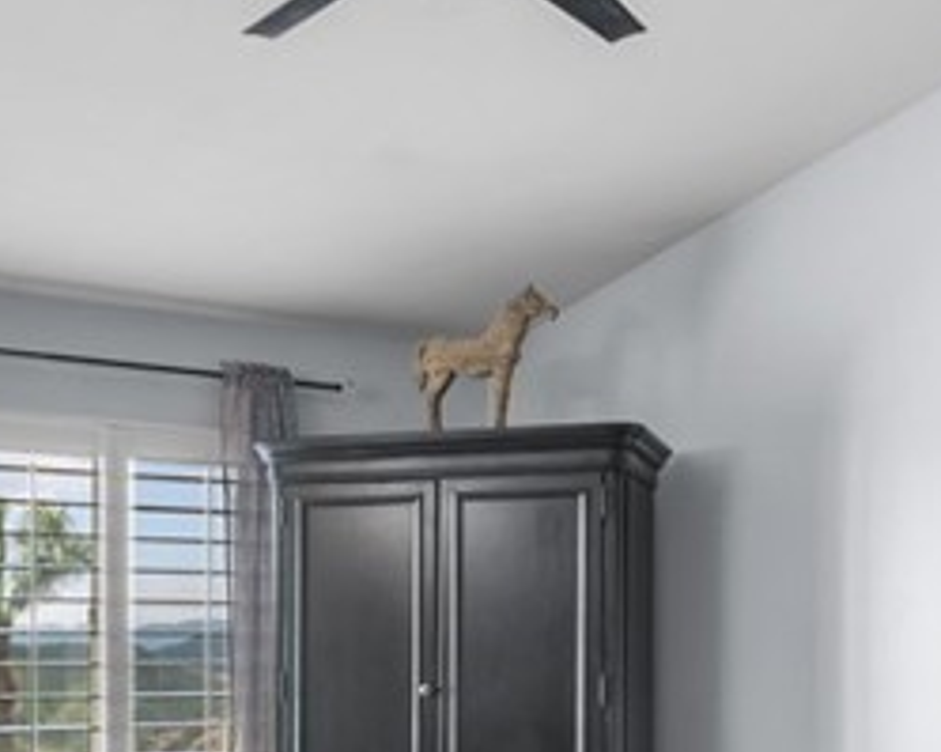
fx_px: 1503
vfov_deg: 27.3
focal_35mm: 54
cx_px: 329
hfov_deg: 34.5
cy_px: 652
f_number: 9
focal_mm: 14
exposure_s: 1/1.25
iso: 125
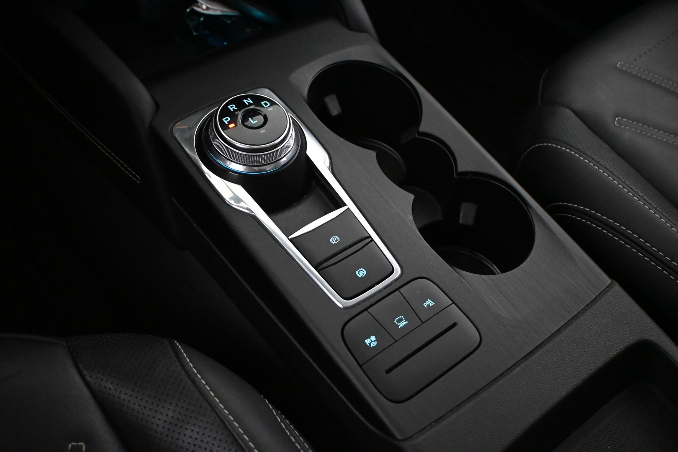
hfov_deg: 51.3
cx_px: 339
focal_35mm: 38
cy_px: 226
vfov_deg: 35.5
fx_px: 706
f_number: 4.2
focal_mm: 25
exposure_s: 1/60
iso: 6400
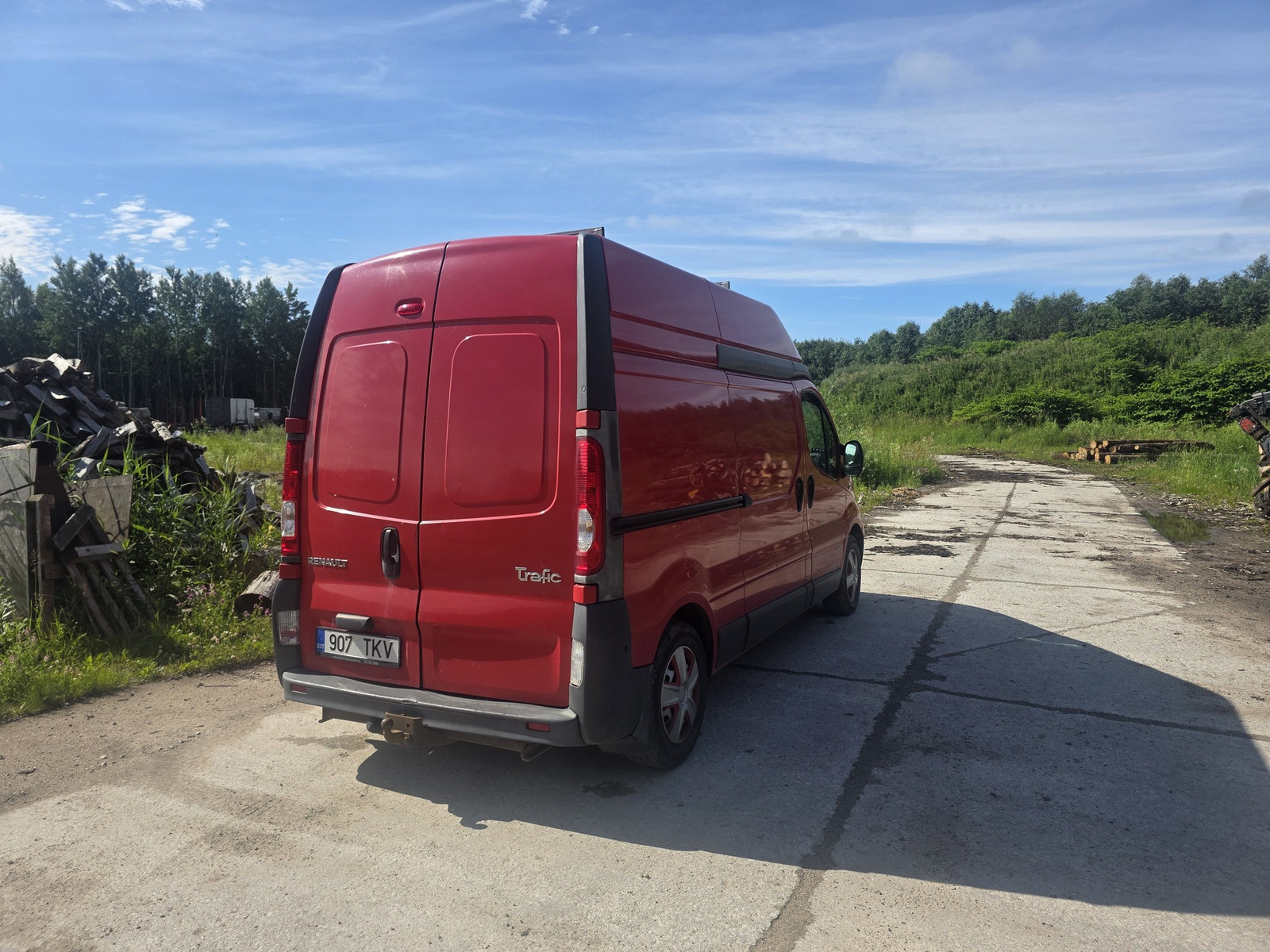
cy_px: 476
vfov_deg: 58.9
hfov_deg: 73.9
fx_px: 844
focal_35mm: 23
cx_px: 635
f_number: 1.7
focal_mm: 6.3
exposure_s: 1/6809
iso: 80
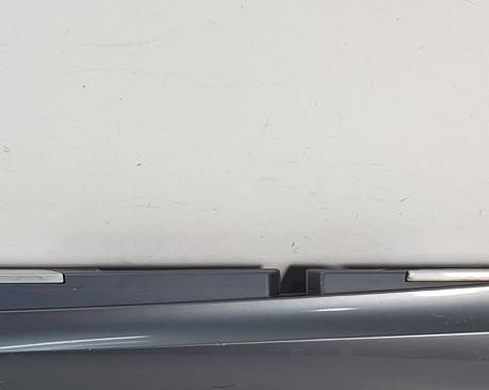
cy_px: 343
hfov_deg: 23.4
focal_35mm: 80
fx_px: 1157
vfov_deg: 18.9
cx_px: 85
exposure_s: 1/103
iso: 40
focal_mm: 4.2
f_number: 1.7
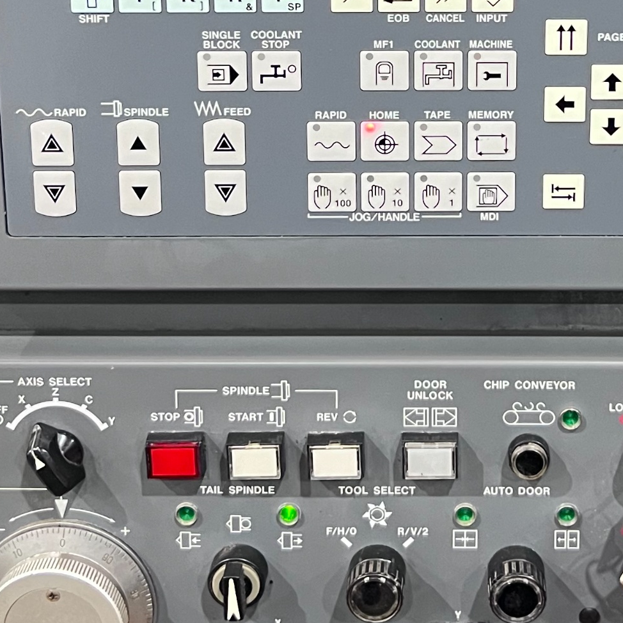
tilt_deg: -12.4
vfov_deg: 21.6
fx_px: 1568
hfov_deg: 22.3
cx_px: 448
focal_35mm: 77
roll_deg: -0.1
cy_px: -8
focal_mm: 5.7
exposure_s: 1/33
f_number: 1.5
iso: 500
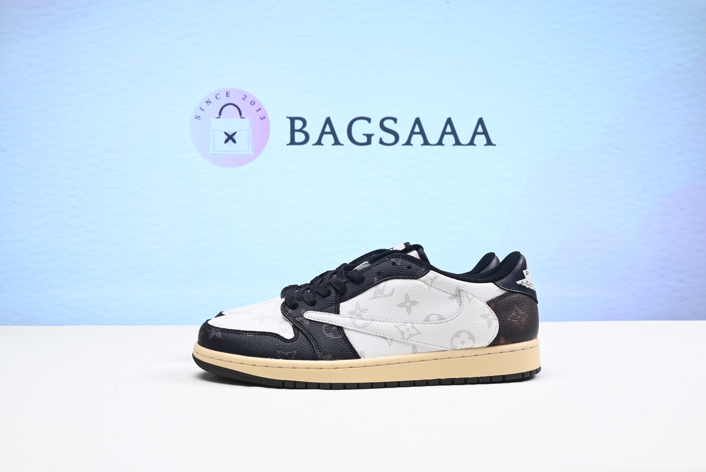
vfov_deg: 36.0
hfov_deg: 51.9
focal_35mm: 37
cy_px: 236
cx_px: 353
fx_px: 726
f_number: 16
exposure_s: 1/2
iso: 100
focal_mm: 37
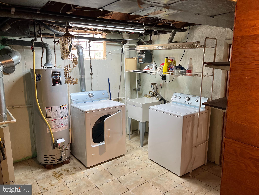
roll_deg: +1.0
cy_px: 98
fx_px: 195
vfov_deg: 53.1
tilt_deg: -11.7
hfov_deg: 67.3
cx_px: 130
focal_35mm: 26
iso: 100
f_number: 1.5
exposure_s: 1/120
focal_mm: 5.7
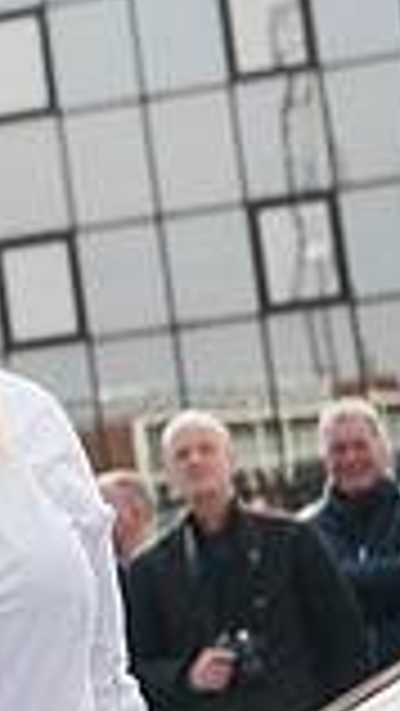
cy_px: 367
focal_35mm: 192
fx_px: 3616
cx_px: -607
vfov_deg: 11.2
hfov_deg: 6.0
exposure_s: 1/800
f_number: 4
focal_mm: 50
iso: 100
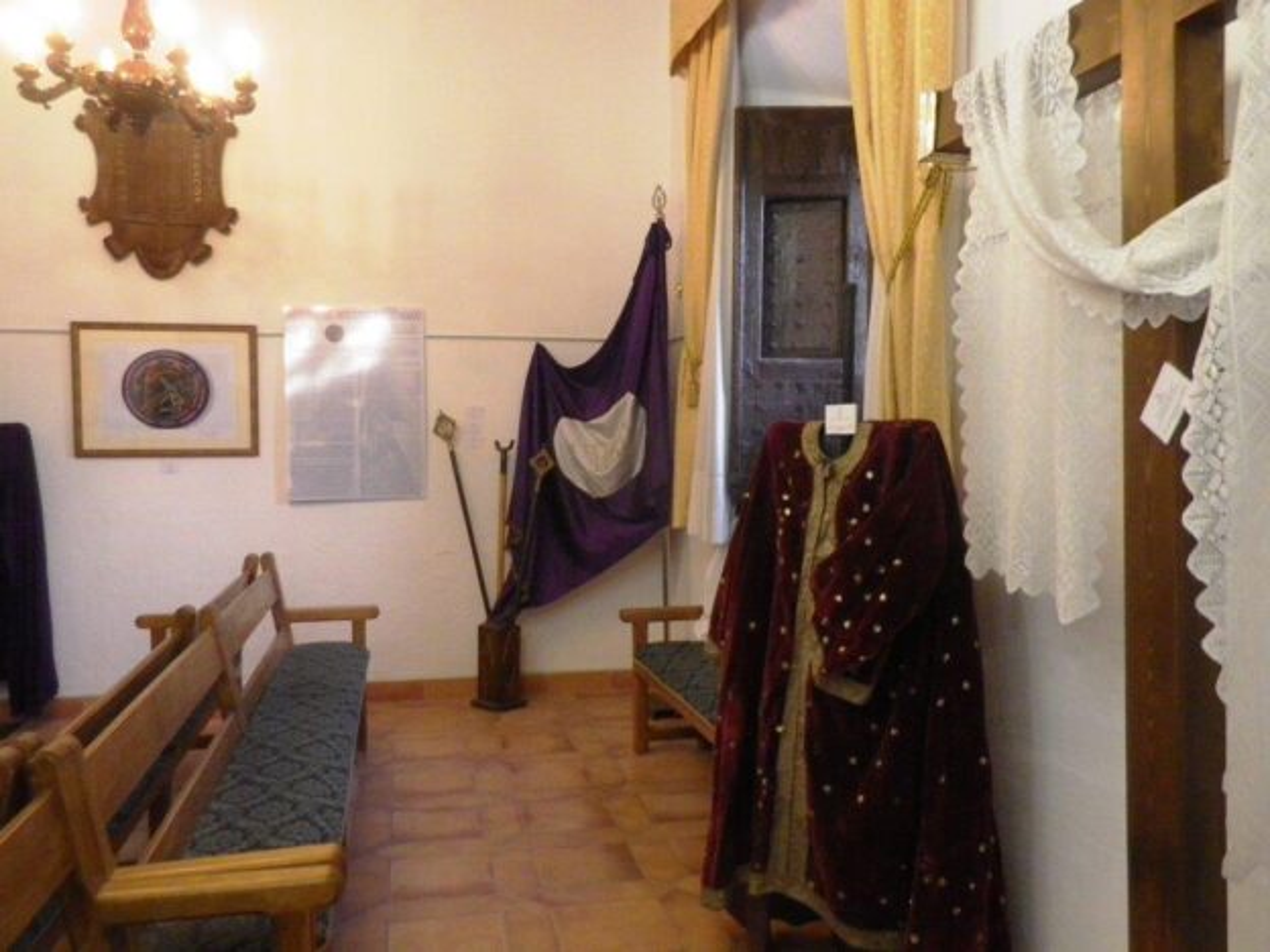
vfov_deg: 48.2
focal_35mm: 29
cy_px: 476
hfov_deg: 61.7
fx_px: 1064
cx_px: 635
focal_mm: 5.2
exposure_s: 1/15
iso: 500
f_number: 3.7
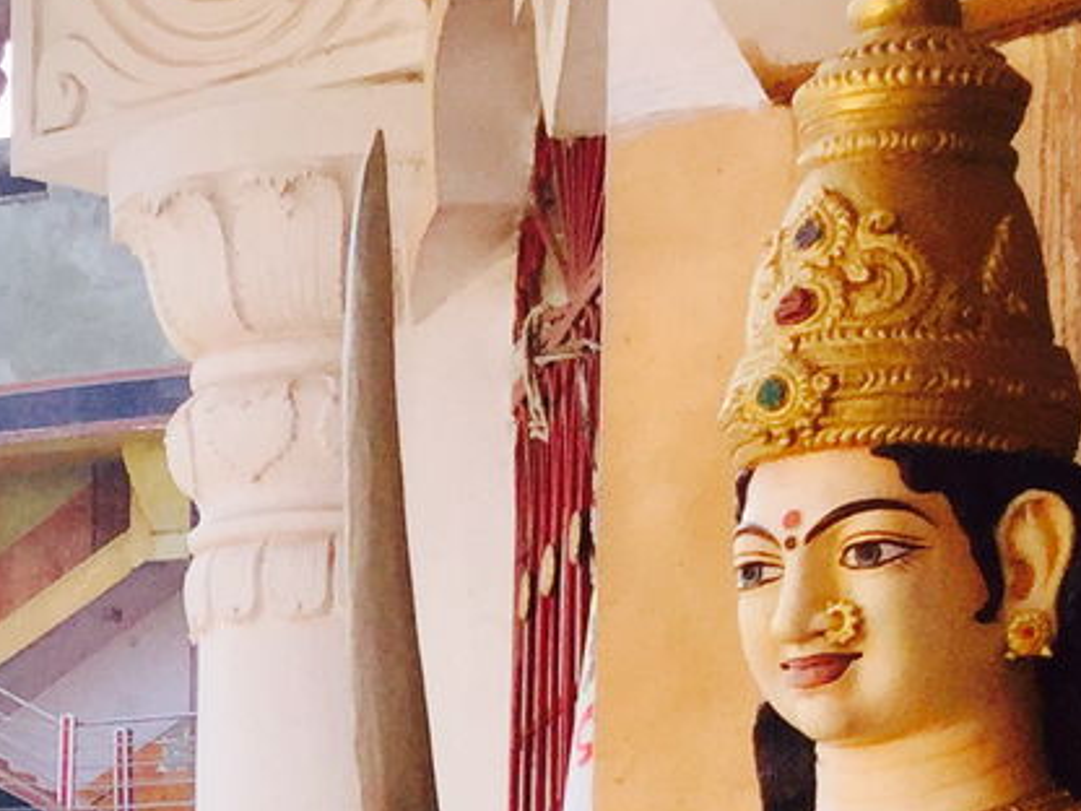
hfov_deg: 13.2
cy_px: 1586
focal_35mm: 143
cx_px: -385
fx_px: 4466
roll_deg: -0.9
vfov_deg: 9.7
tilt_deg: -5.5
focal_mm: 3.3
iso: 25
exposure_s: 1/342
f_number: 2.4
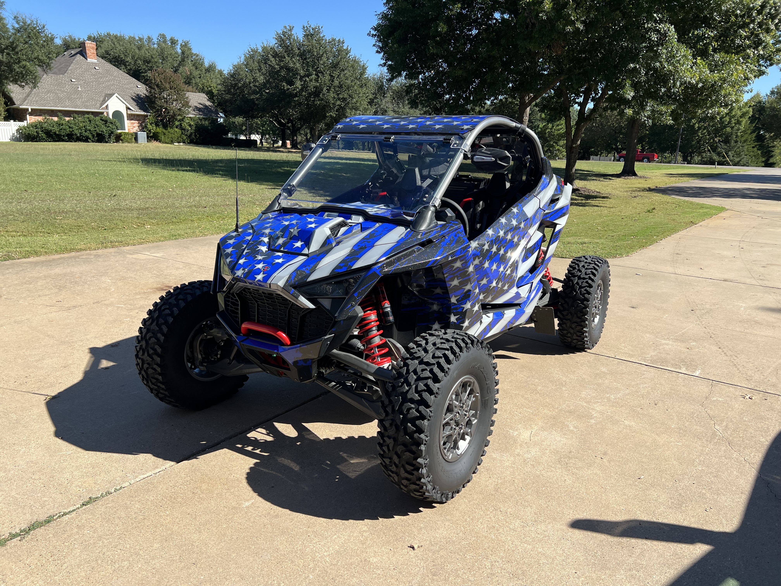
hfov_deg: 67.3
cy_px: 293
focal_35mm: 26
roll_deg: -1.1
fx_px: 587
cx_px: 390
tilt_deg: -14.9
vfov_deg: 53.1
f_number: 1.5
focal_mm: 5.7
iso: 50
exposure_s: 1/2353
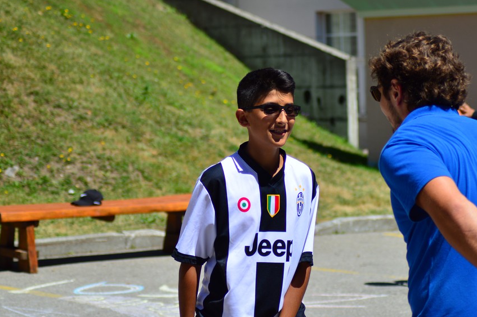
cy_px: 172
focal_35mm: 127
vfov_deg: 10.8
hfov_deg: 16.1
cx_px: 269
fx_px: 1681
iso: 100
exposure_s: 1/1250
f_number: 4
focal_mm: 70
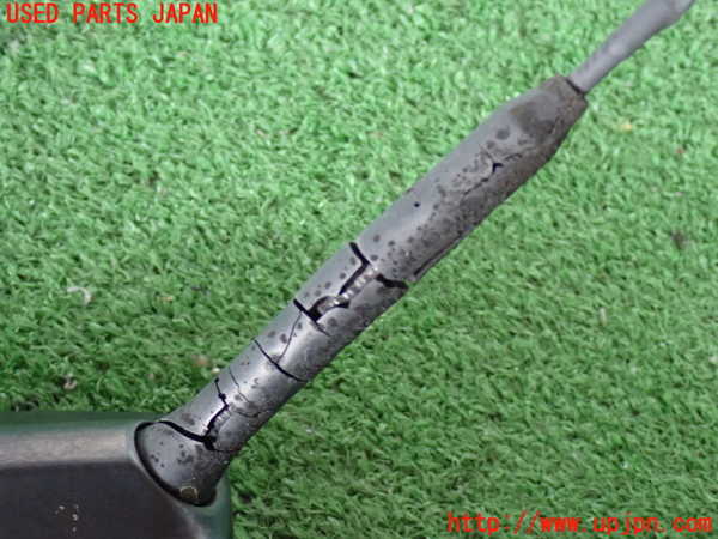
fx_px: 1203
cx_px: 359
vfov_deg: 25.2
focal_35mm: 58
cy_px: 270
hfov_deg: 33.2
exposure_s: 1/40
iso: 800
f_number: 3.5
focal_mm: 10.35
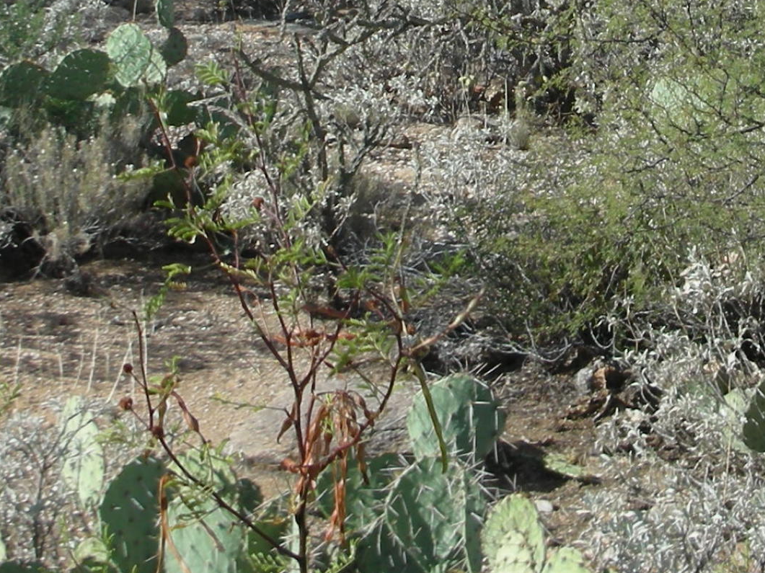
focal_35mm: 99
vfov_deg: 14.3
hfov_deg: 19.8
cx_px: 489
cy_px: -169
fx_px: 2187
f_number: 8.5
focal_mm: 5.8
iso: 50
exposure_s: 1/106
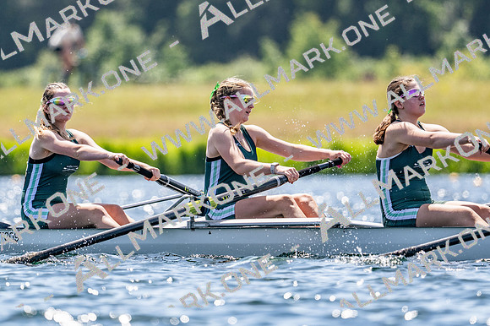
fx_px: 8162
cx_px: 245
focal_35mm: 600
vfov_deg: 2.3
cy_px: 163
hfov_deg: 3.4
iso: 250
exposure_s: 1/2500
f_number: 4.5
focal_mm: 400
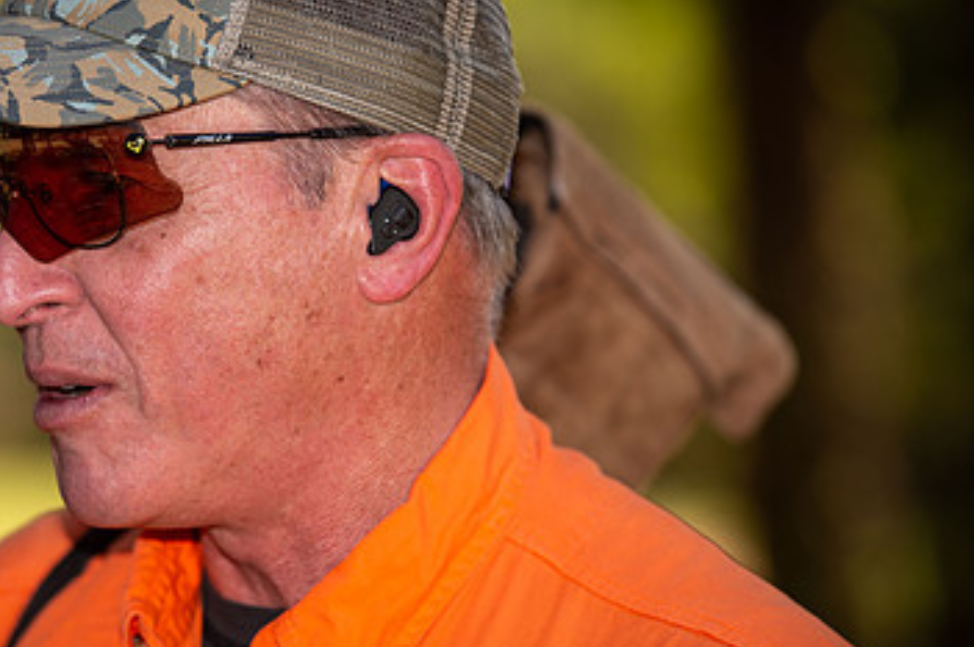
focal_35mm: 273
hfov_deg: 7.6
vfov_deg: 5.0
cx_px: 305
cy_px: 380
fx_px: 7376
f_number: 2.8
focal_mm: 165
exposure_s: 1/250
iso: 50
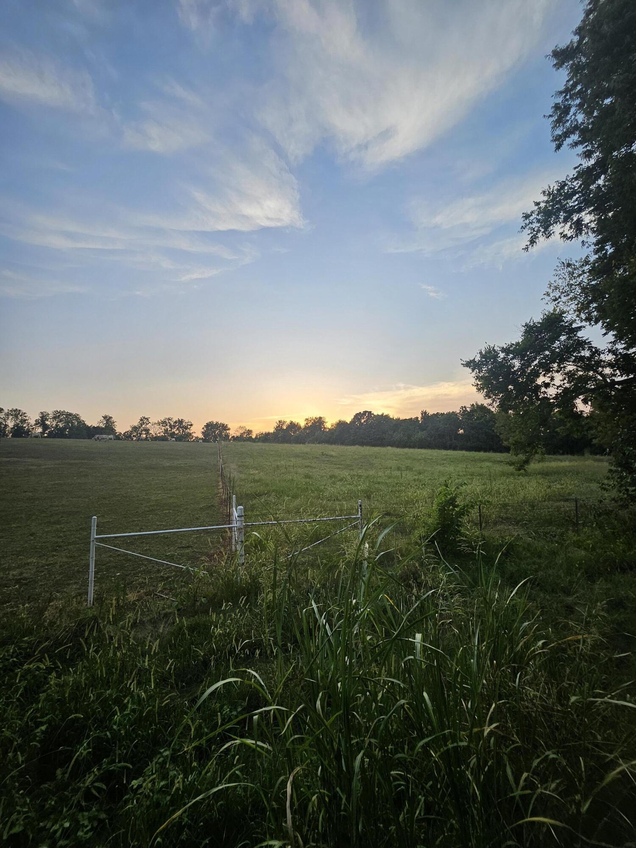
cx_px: 318
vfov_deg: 106.2
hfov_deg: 89.9
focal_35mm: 13
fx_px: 318
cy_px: 424
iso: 32
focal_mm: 1.74
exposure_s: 1/207
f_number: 2.2
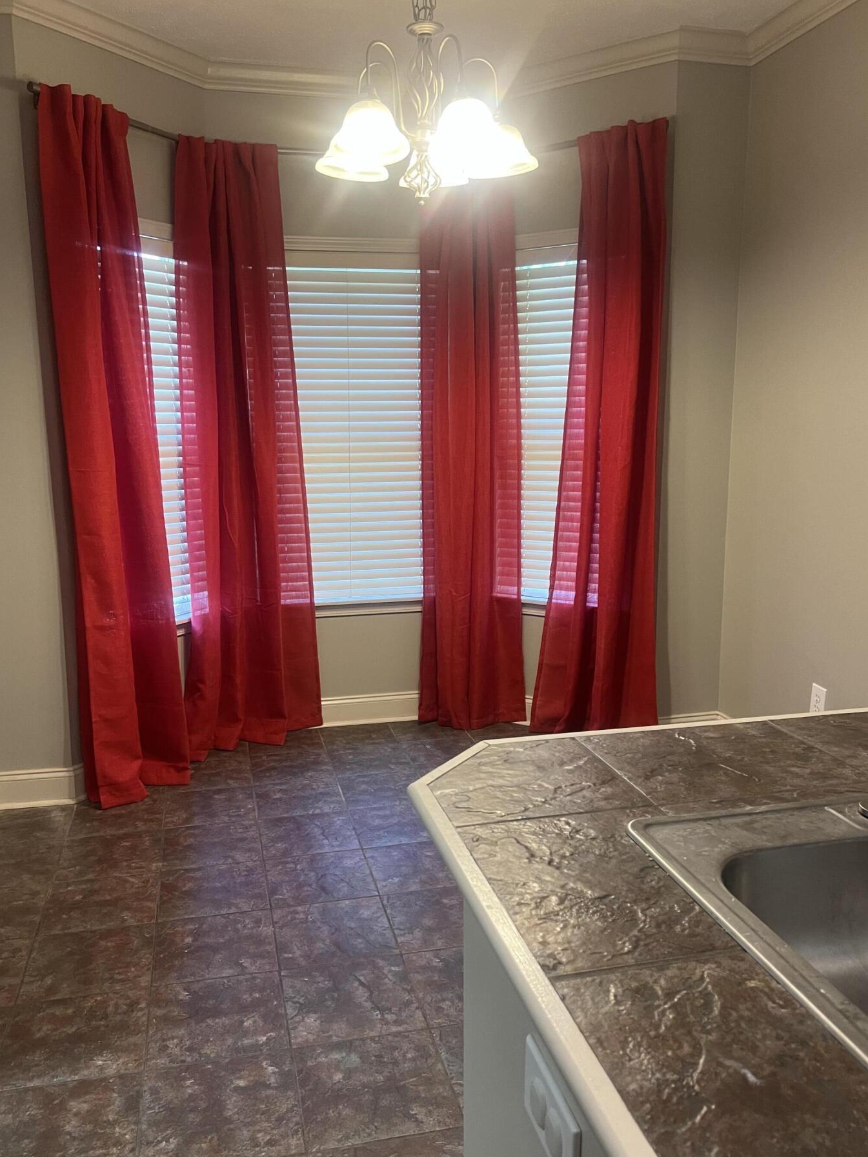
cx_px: 423
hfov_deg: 48.2
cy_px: 596
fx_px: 969
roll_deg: +1.1
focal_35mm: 29
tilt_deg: -5.7
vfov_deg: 61.6
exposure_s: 1/60
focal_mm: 5.7
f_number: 1.5
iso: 160
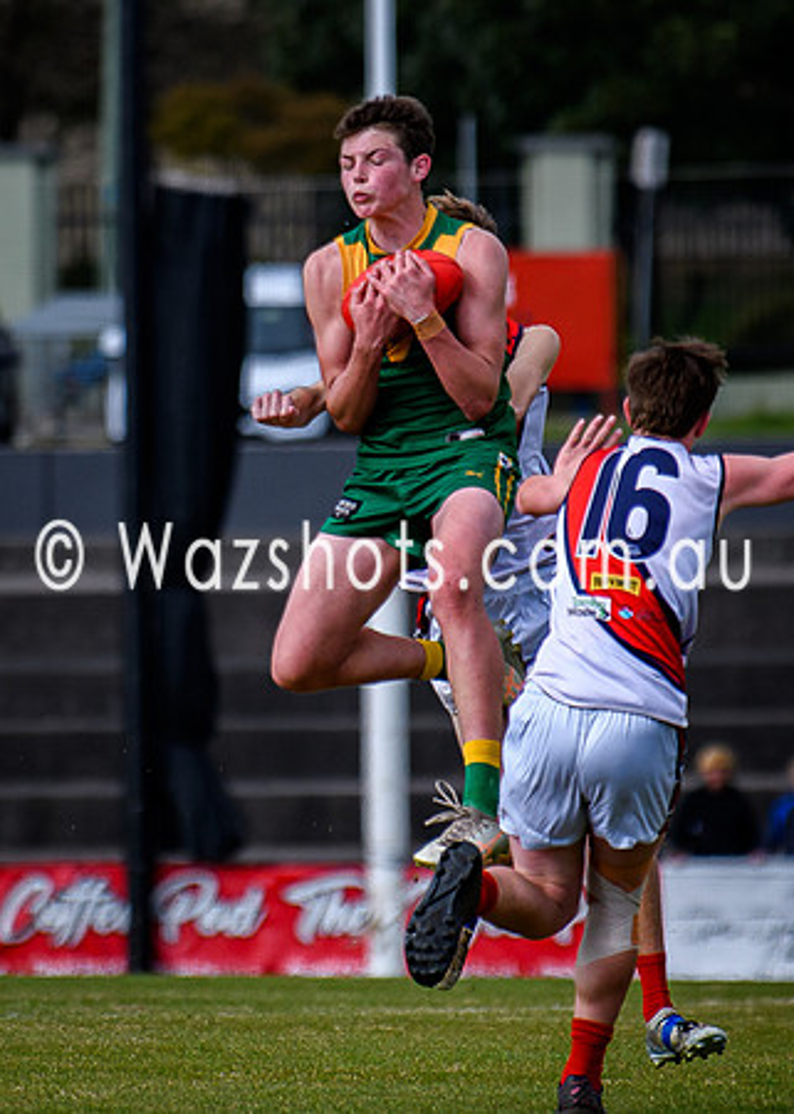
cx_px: 243
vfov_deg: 3.0
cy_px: 424
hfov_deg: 2.1
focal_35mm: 681
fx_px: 21528
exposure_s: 1/4000
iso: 280
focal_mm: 200
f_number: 2.8
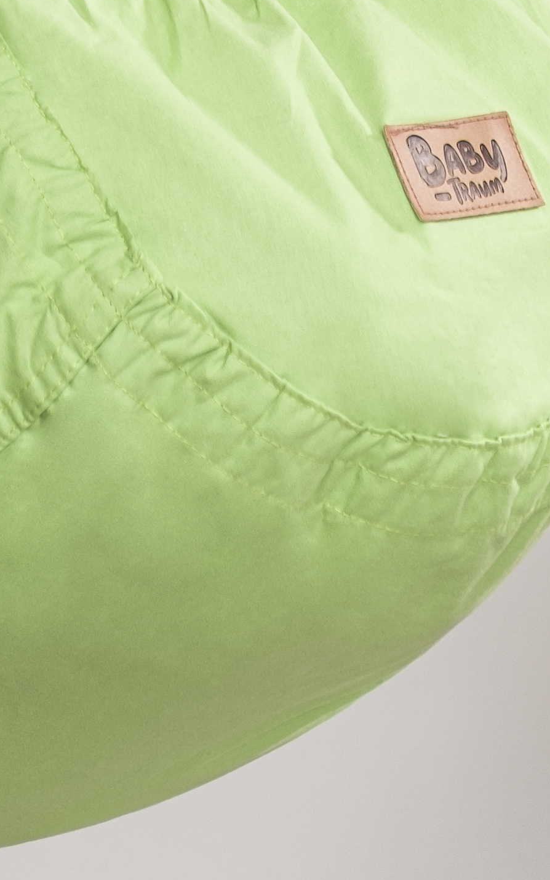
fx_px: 8848
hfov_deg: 3.5
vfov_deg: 5.6
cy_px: -865
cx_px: -241
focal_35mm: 369
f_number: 4
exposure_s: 1/125
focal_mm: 55
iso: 80
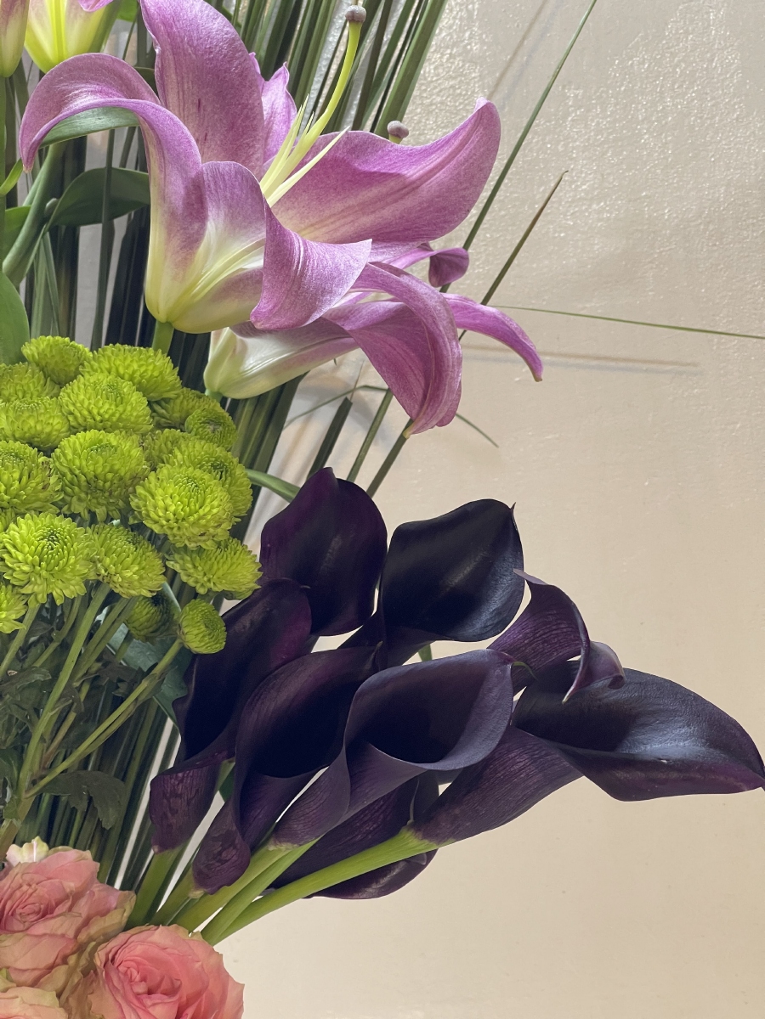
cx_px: 382
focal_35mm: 64
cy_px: 510
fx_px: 1886
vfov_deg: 30.3
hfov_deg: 22.9
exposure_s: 1/50
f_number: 2.2
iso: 100
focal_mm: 7.5
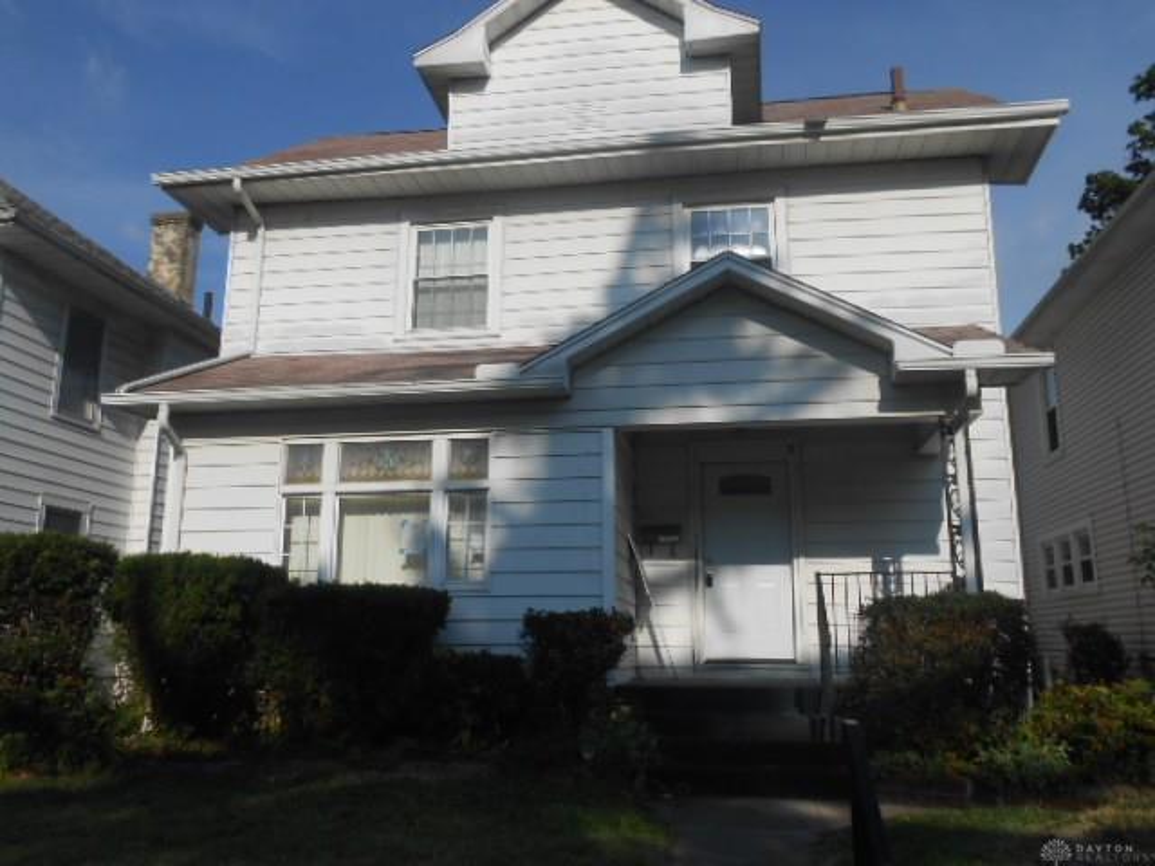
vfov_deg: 46.8
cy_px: 433
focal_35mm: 30
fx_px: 1001
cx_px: 578
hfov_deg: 60.0
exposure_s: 1/1500
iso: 80
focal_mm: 5.3
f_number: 3.8
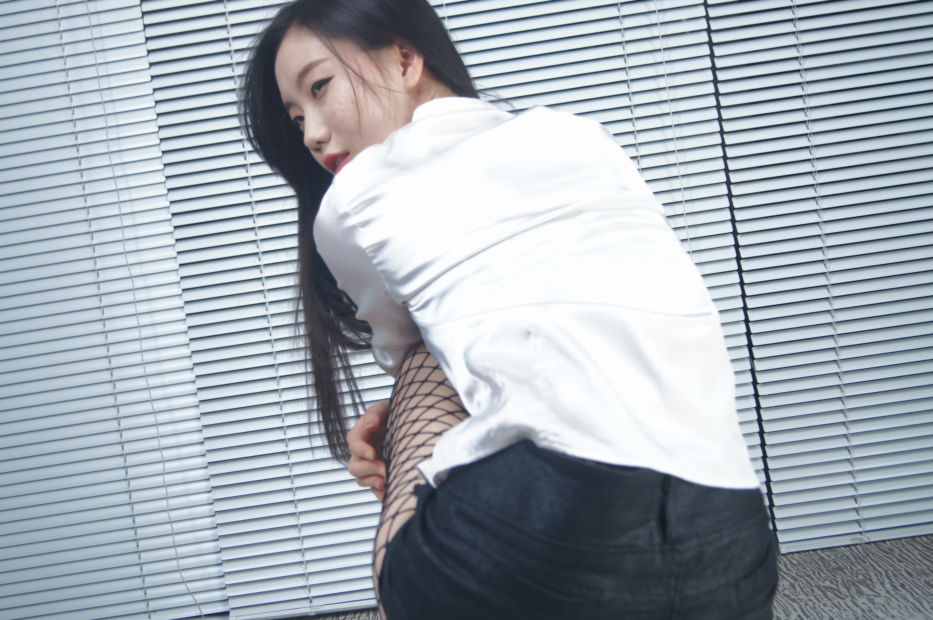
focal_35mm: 52
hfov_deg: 37.9
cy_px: 310
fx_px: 1359
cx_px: 466
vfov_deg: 25.7
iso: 800
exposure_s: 1/125
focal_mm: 35
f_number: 5
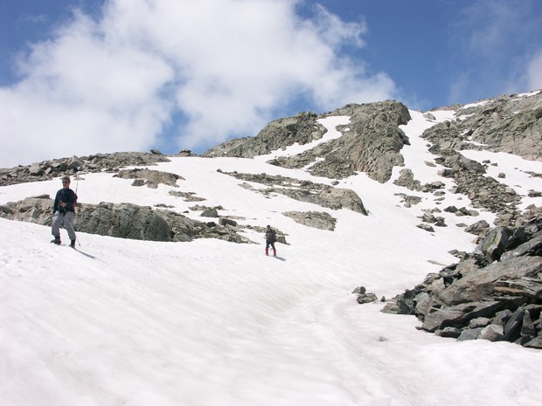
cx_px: 271
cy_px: 203
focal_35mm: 33
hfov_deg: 55.4
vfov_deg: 42.9
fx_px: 517
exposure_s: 1/500
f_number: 8
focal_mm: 8.45
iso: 64
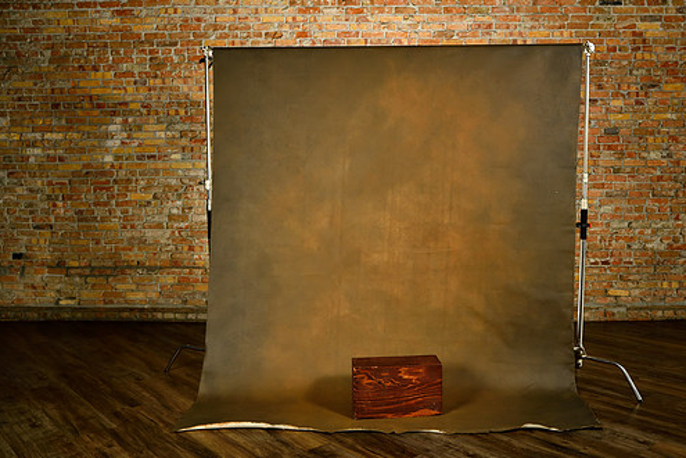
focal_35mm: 34
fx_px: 648
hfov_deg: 55.6
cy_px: 213
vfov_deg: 38.9
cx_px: 395
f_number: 4.5
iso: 400
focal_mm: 29
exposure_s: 1/250
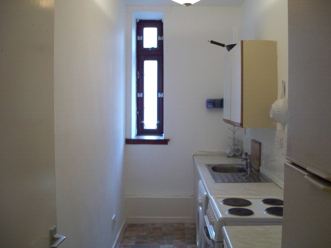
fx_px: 354
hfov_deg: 50.1
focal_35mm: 37
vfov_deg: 38.7
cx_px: 166
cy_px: 124
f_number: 3.4
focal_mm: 7.9
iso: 400
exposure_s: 1/20
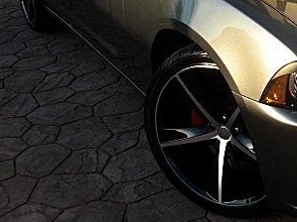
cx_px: 307
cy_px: 35
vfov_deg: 18.9
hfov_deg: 24.1
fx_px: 660
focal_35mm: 77
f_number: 2.8
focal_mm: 6.3
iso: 50
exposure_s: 1/250
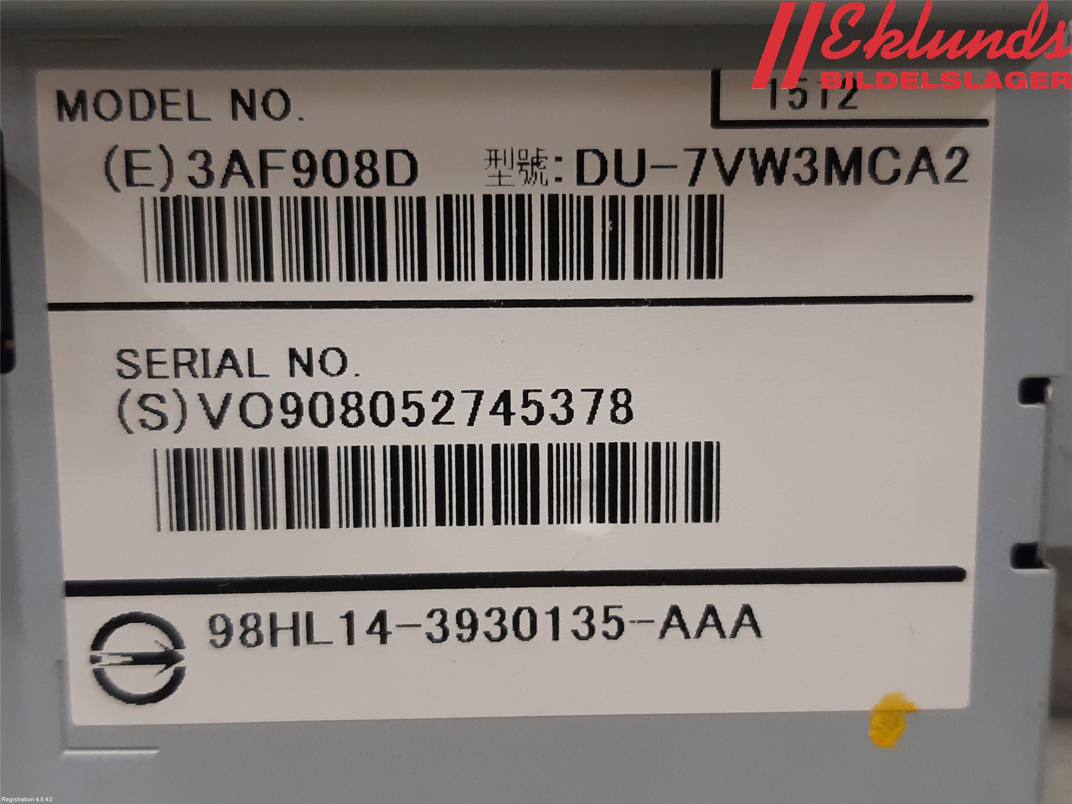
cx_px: 536
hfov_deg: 67.3
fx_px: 805
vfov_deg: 53.1
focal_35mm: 26
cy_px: 402
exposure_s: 1/50
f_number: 1.7
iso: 125
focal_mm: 3.93
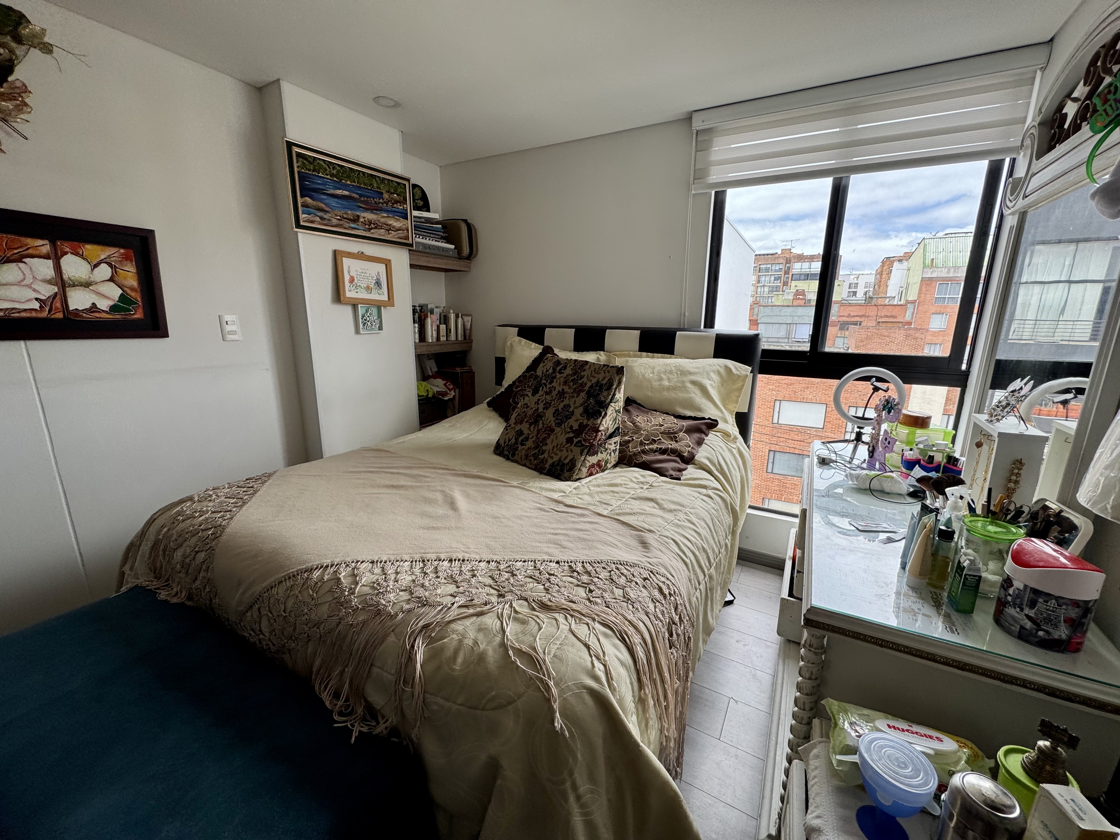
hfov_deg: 102.1
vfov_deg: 85.7
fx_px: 453
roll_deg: +0.8
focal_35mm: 14
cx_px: 560
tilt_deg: -14.6
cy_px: 420
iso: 40
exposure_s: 1/155
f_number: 2.2
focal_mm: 2.22
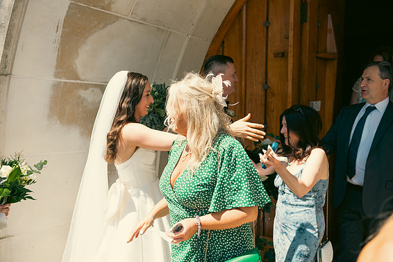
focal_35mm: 41
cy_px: 129
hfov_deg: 47.4
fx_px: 447
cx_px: 200
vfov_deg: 32.6
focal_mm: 40
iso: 100
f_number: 3.5
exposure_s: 1/640
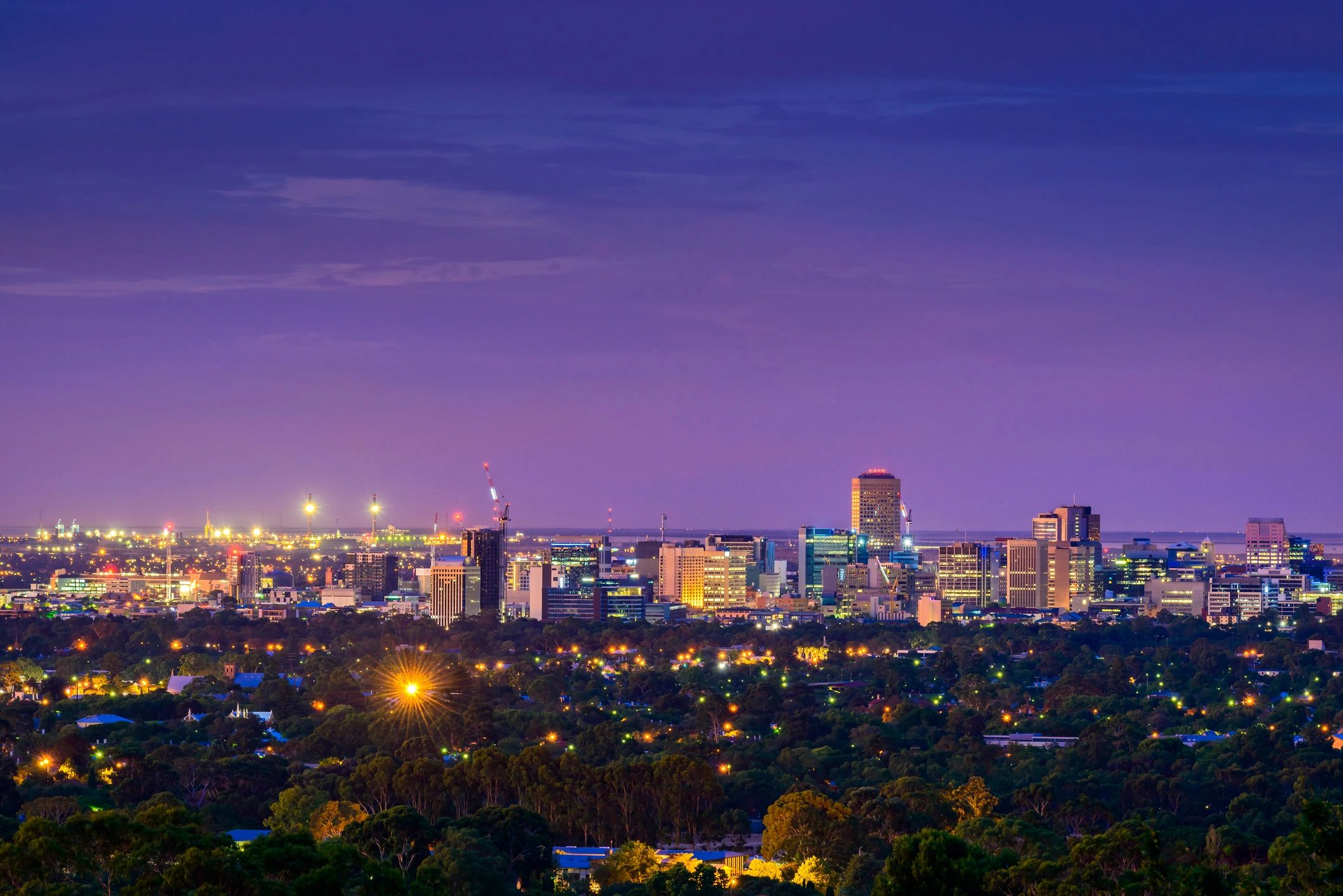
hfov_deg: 10.3
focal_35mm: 200
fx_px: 7463
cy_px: 448
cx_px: 672
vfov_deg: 6.9
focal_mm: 200
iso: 100
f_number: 11
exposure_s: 20
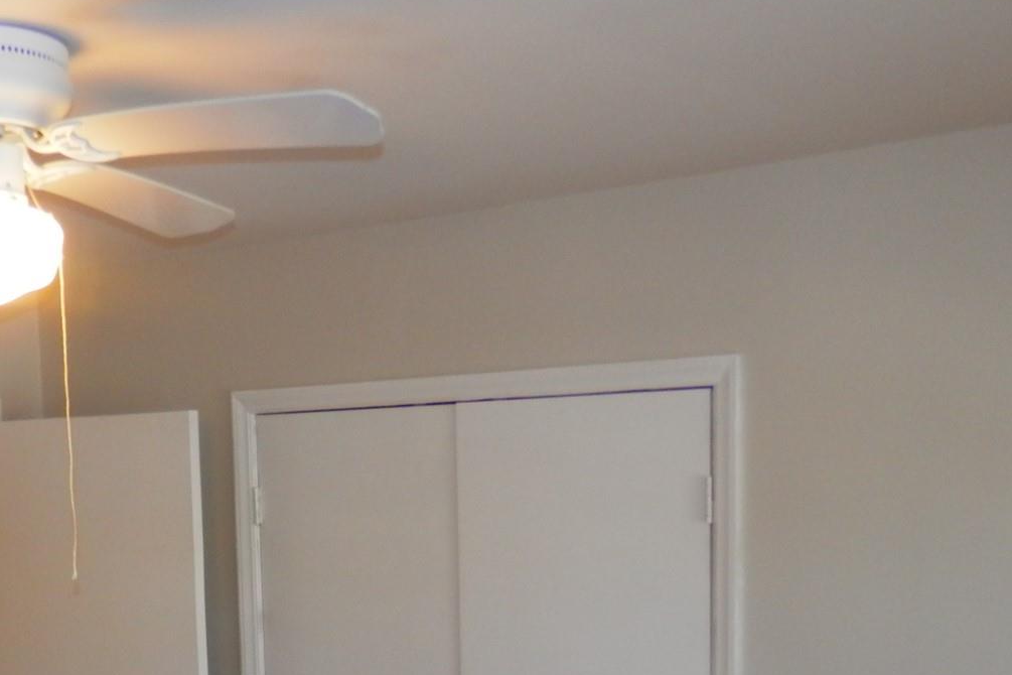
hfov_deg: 36.7
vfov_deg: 24.4
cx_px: 257
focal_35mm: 53
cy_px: 663
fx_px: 1490
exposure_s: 1/30
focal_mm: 4.5
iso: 100
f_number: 3
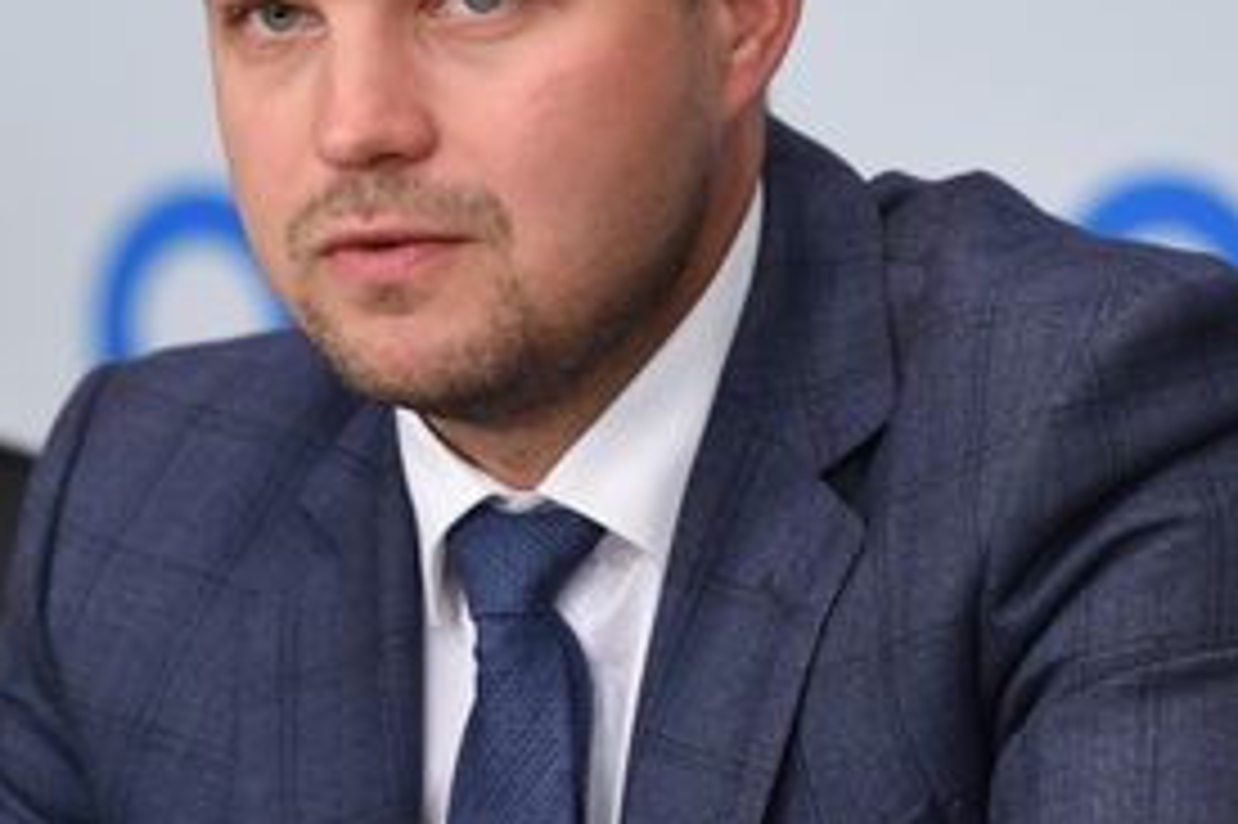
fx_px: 16634
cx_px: 333
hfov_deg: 4.3
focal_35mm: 484
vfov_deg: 2.8
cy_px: 522
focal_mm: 190
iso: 2500
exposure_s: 1/320
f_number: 3.5
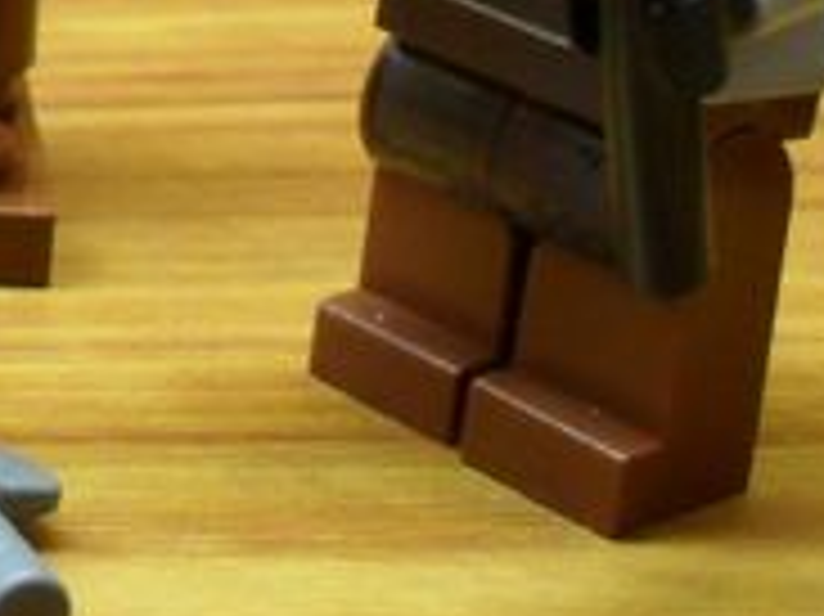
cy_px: -166
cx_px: -878
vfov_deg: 9.5
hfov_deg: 11.5
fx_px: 3640
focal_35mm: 153
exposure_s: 1/15
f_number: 2.8
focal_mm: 6.2
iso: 200
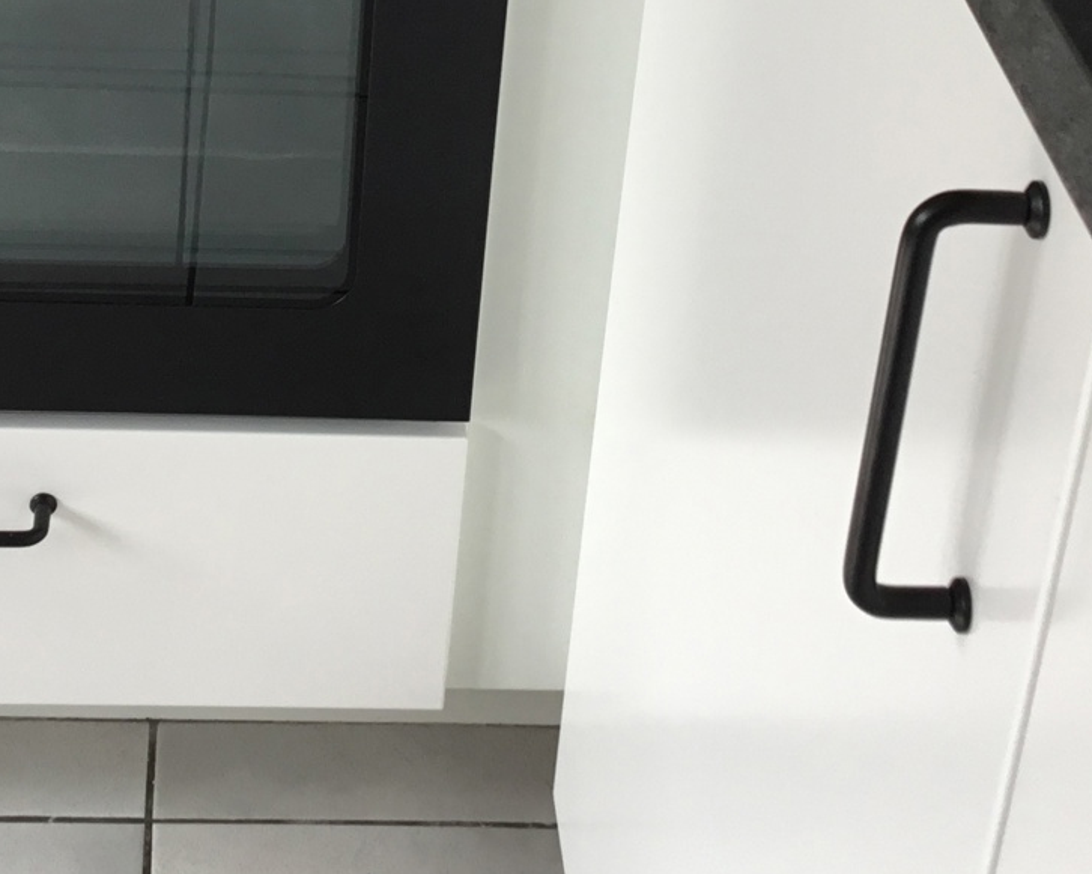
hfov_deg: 23.8
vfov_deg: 18.5
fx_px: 2586
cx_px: 403
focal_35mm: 80
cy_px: -75
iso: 25
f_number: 2.4
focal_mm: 3.3
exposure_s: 1/100
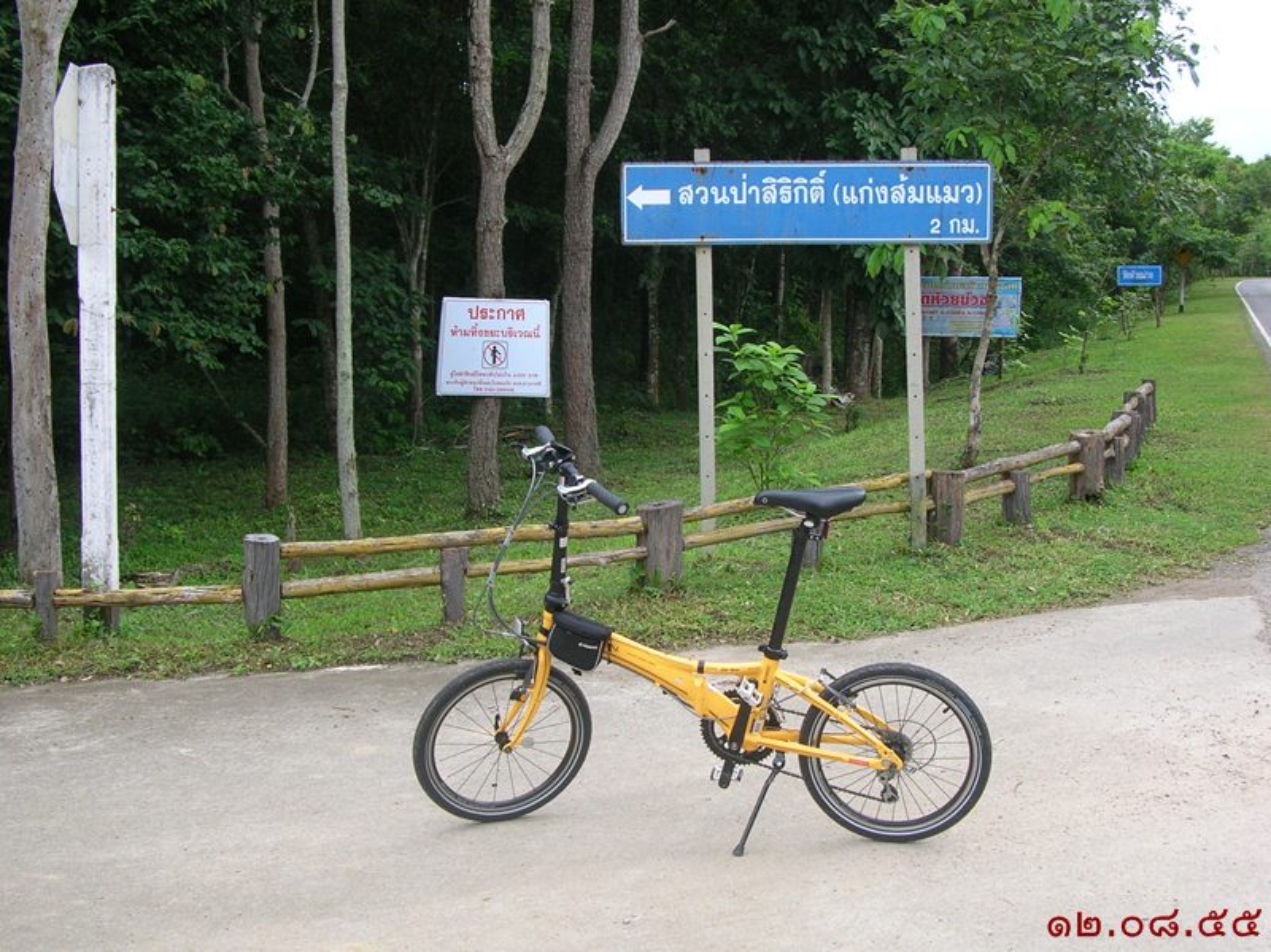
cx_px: 636
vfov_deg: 34.3
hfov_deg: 44.8
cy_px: 476
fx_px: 1541
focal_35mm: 42
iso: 50
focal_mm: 7.1
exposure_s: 1/36.1
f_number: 3
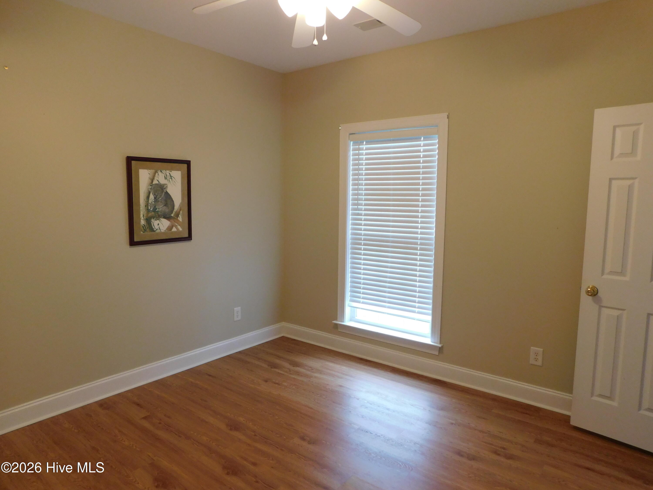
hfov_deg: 73.9
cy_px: 245
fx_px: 434
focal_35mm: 23
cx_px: 326
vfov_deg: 58.9
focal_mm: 4
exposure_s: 1/30
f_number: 3
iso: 280
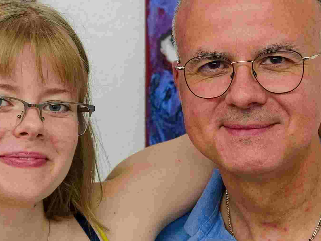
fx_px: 1586
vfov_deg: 8.7
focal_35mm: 171
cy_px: 134
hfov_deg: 11.4
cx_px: -1
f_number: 4
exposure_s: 1/50
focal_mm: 40
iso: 220
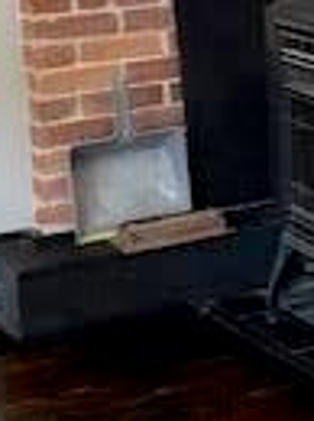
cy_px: 49
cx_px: 550
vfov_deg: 14.2
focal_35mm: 138
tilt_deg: -11.1
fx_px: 1675
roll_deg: +1.0
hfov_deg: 10.2
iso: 40
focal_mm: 4
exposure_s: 1/15
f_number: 1.8
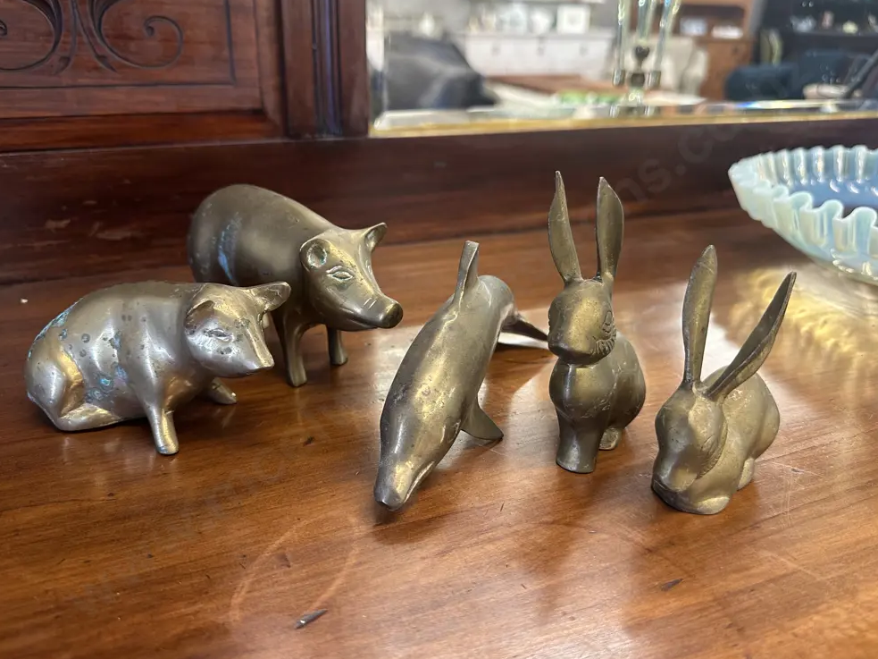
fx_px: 634
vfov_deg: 54.9
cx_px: 439
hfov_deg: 69.4
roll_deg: -0.7
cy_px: 336
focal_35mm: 25
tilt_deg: -25.0
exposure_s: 1/50
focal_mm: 6.86
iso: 250
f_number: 1.78
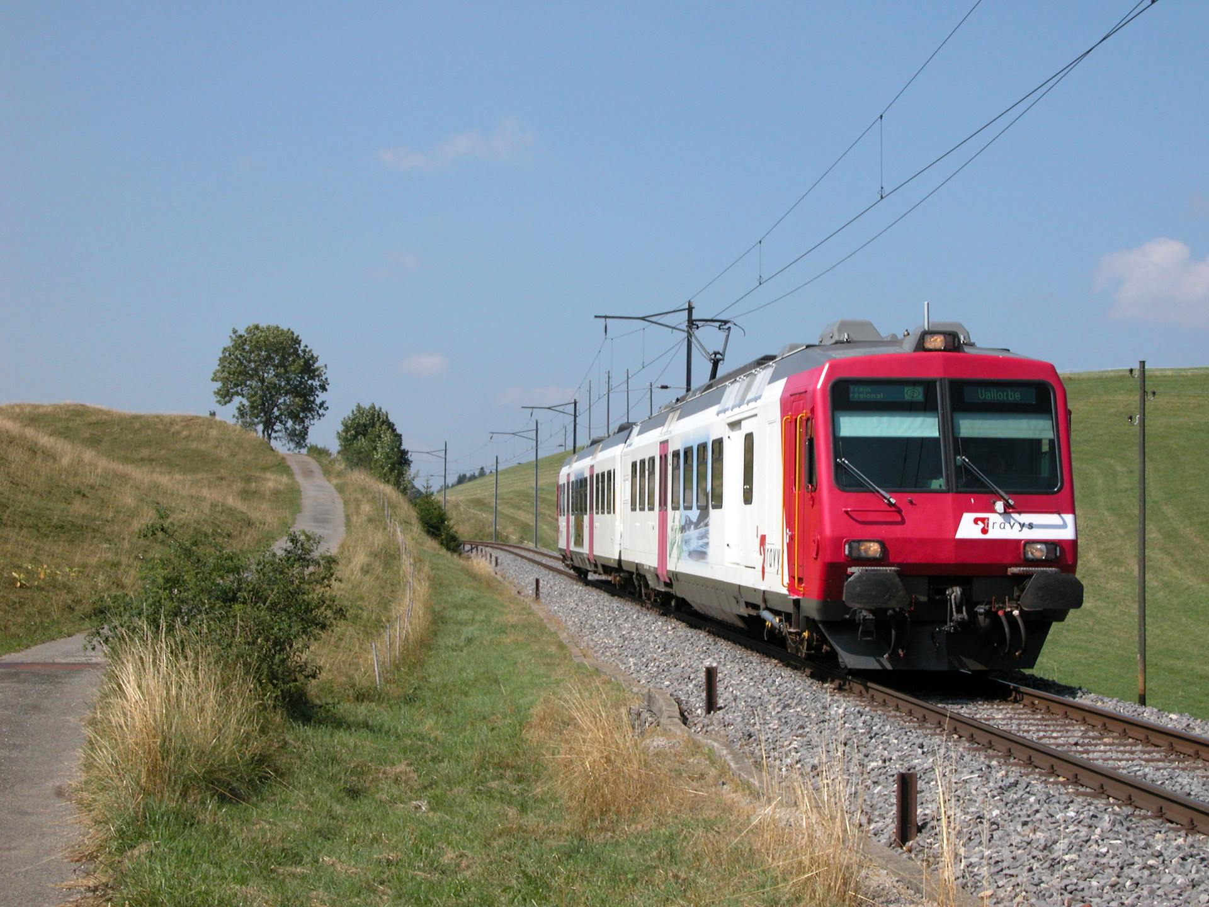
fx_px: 2305
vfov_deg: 22.3
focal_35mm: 66
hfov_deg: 29.4
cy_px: 454
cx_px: 604
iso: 100
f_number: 6.5
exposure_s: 1/548
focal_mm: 16.8
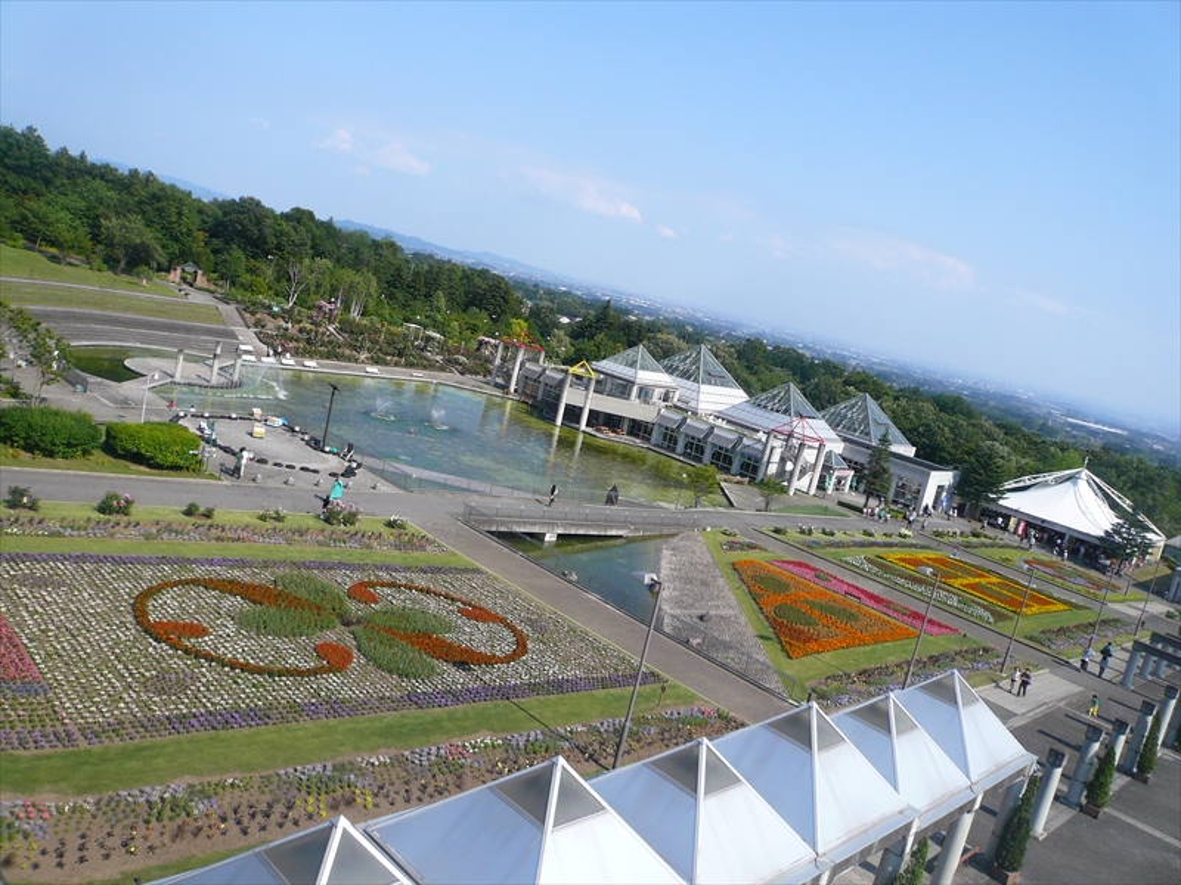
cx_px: 590
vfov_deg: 49.7
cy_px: 442
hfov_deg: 63.4
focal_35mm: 28
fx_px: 955
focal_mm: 4.6
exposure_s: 1/200
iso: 100
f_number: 8
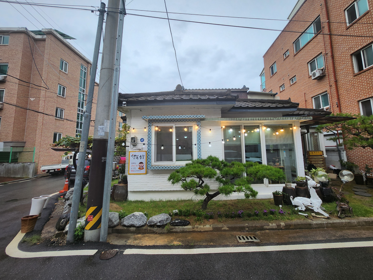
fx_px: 151
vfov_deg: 85.6
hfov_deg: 101.9
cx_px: 197
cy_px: 132
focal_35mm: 14
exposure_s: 1/289
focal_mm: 1.74
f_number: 2.2
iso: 32
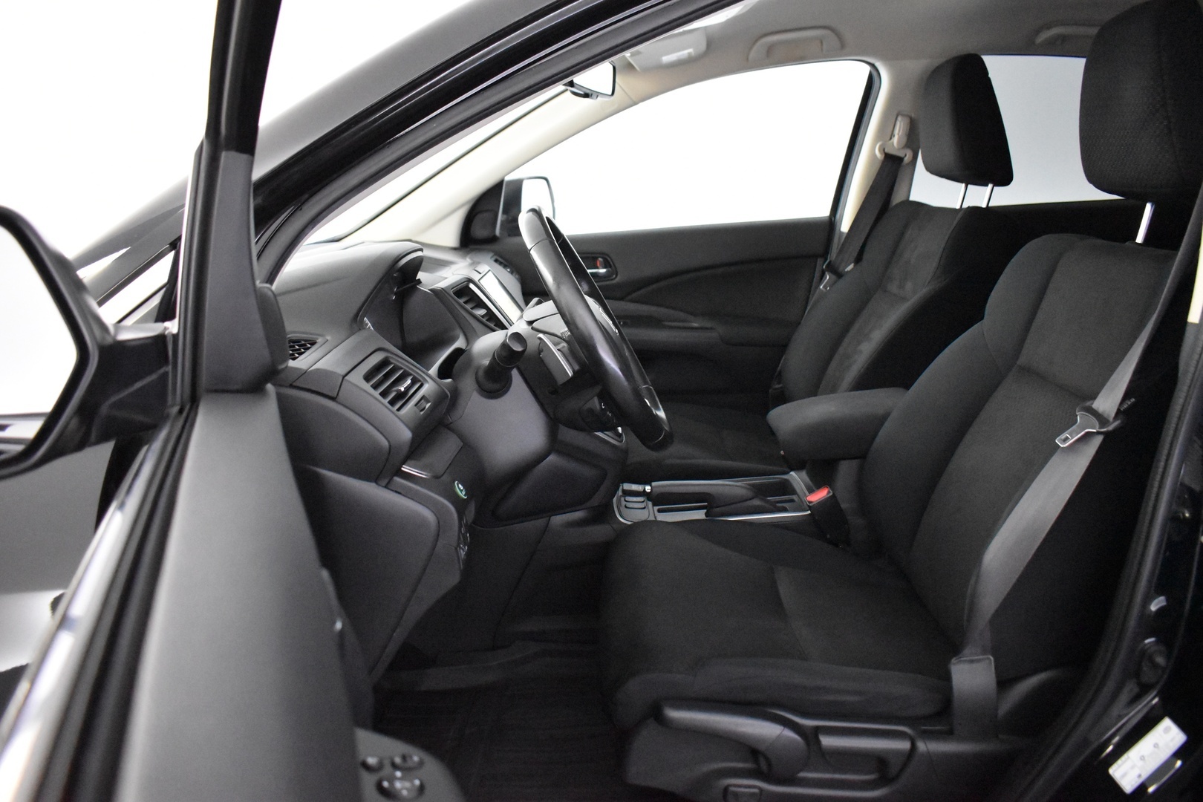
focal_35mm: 27
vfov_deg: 47.9
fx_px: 902
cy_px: 401
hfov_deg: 67.4
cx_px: 602
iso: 9000
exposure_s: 1/60
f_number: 3.5
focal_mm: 18
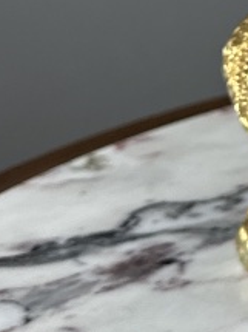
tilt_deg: -16.5
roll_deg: -0.8
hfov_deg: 10.0
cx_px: 538
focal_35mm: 134
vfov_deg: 14.3
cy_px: -57
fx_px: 1281
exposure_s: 1/129
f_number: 1.78
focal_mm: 6.76
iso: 50
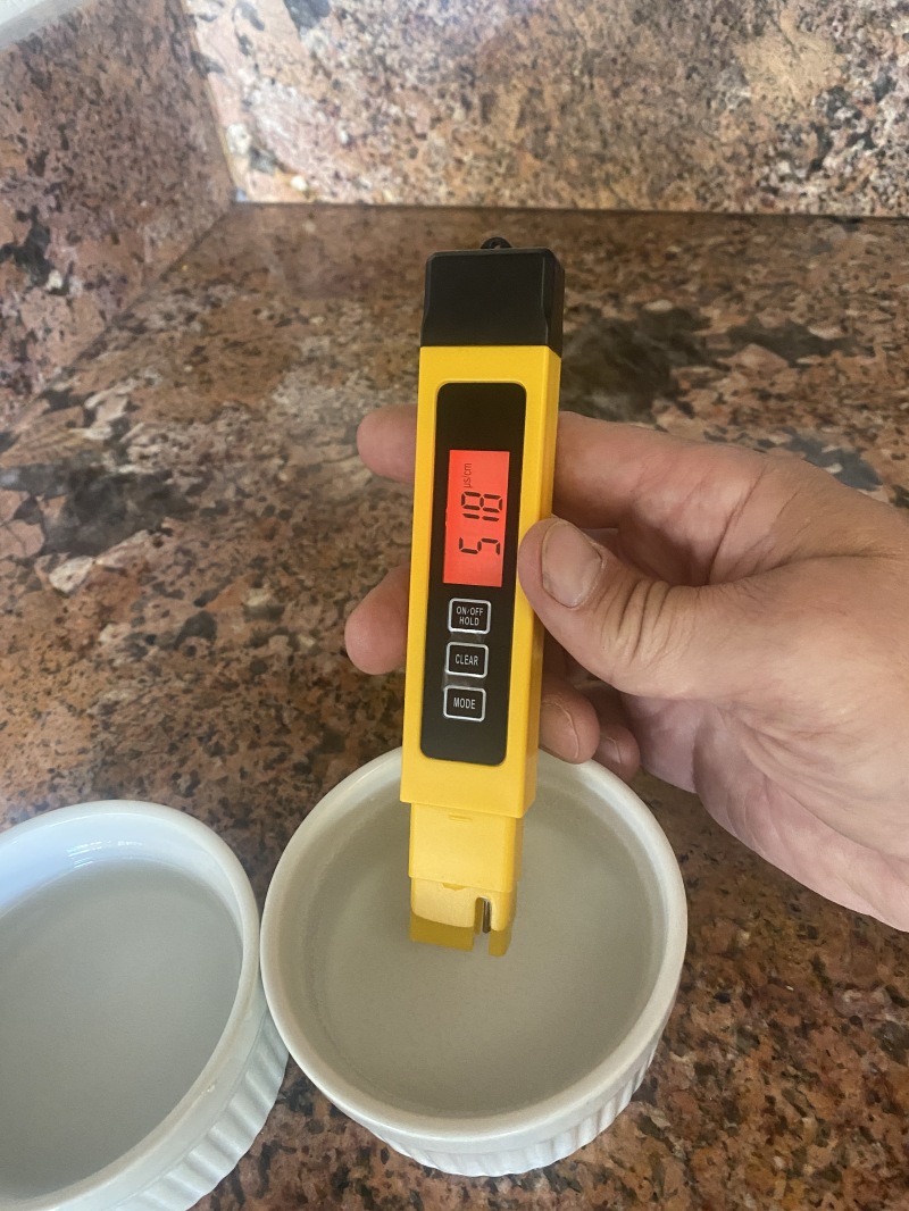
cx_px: 454
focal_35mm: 26
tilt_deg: -47.0
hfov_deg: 53.1
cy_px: 606
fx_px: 910
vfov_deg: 67.3
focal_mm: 4.25
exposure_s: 1/37
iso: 640
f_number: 1.8
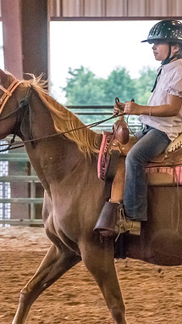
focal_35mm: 299
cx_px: 117
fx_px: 2564
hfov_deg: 4.1
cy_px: 162
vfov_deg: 7.2
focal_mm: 120
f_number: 6.3
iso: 6400
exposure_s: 1/200
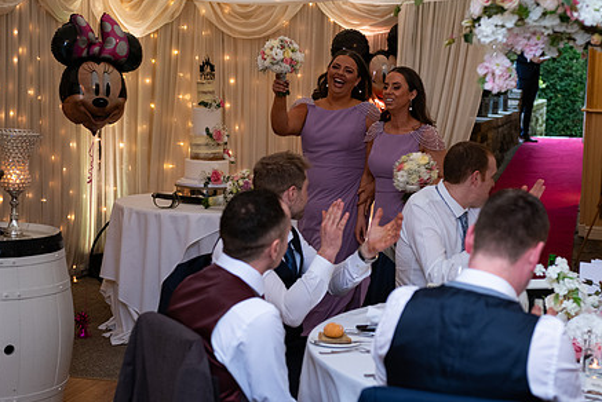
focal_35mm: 77
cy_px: 173
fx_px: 1288
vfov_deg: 17.7
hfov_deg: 26.3
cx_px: 351
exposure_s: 1/160
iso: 800
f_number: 3.5
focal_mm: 58
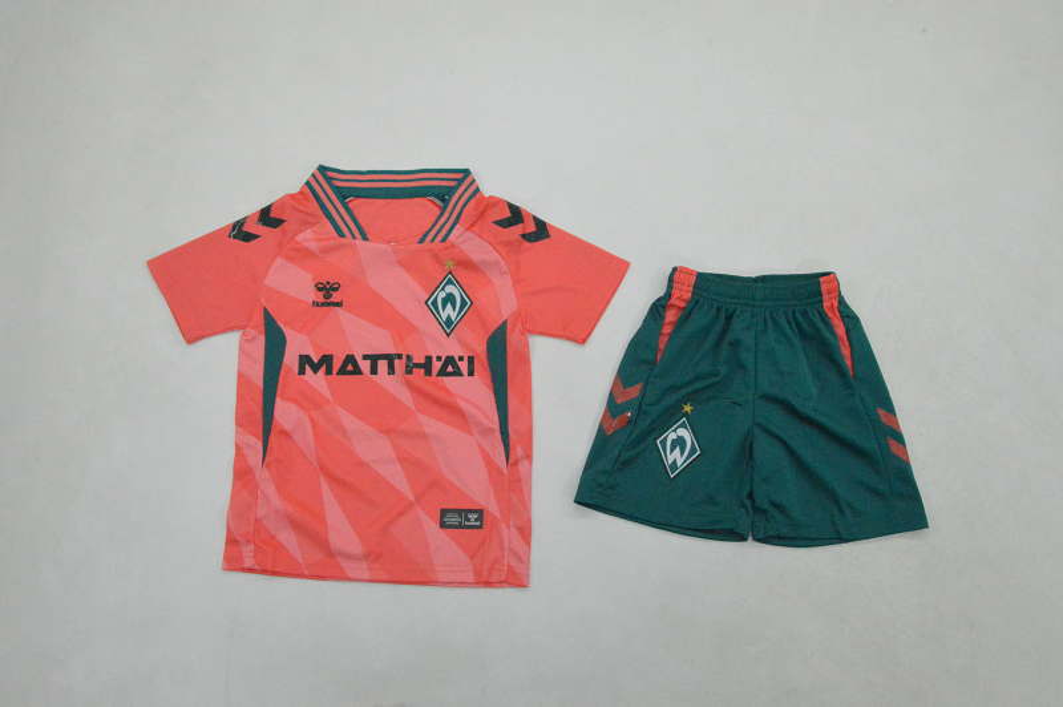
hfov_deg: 57.3
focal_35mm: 33
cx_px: 532
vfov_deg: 39.9
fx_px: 974
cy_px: 354
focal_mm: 22
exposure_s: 1/200
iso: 6400
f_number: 25
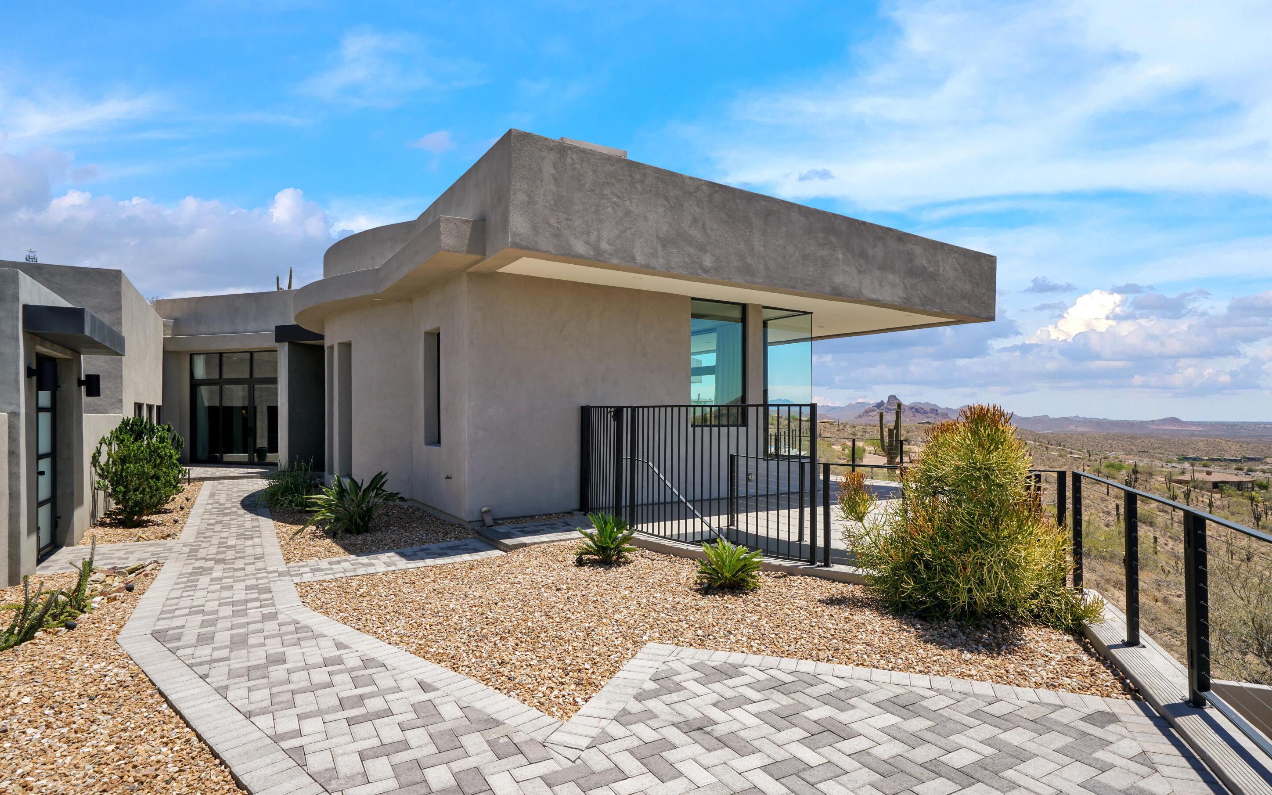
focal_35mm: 19
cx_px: 638
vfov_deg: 62.2
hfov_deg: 88.0
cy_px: 412
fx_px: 659
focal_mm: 18
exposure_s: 1/100
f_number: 13
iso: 100
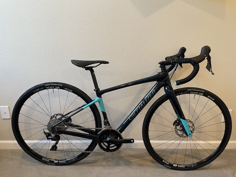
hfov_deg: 67.3
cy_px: 88
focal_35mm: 26
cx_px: 118
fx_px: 177
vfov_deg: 53.1
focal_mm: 4.2
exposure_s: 1/60
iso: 125
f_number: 1.6
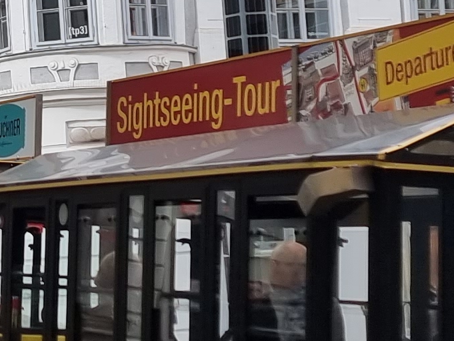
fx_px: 1850
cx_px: -175
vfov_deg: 10.5
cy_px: 31
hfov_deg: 13.4
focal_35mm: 141
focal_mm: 6.7
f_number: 1.8
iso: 50
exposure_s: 1/672
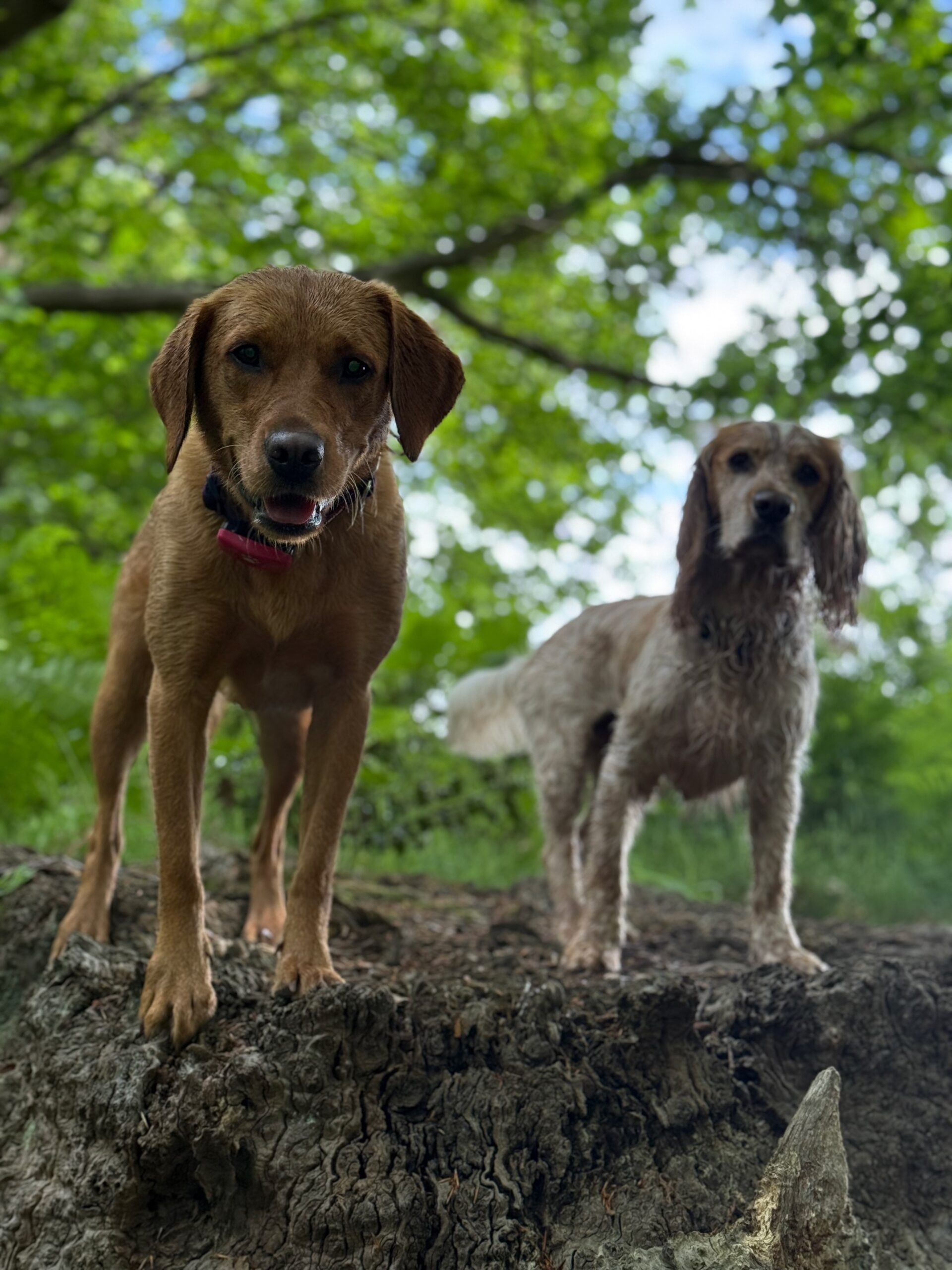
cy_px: 635
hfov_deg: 30.3
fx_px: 1760
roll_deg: -0.9
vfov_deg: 39.7
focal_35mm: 48
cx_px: 476
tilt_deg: +12.5
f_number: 1.78
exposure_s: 1/253
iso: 64
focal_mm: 6.76
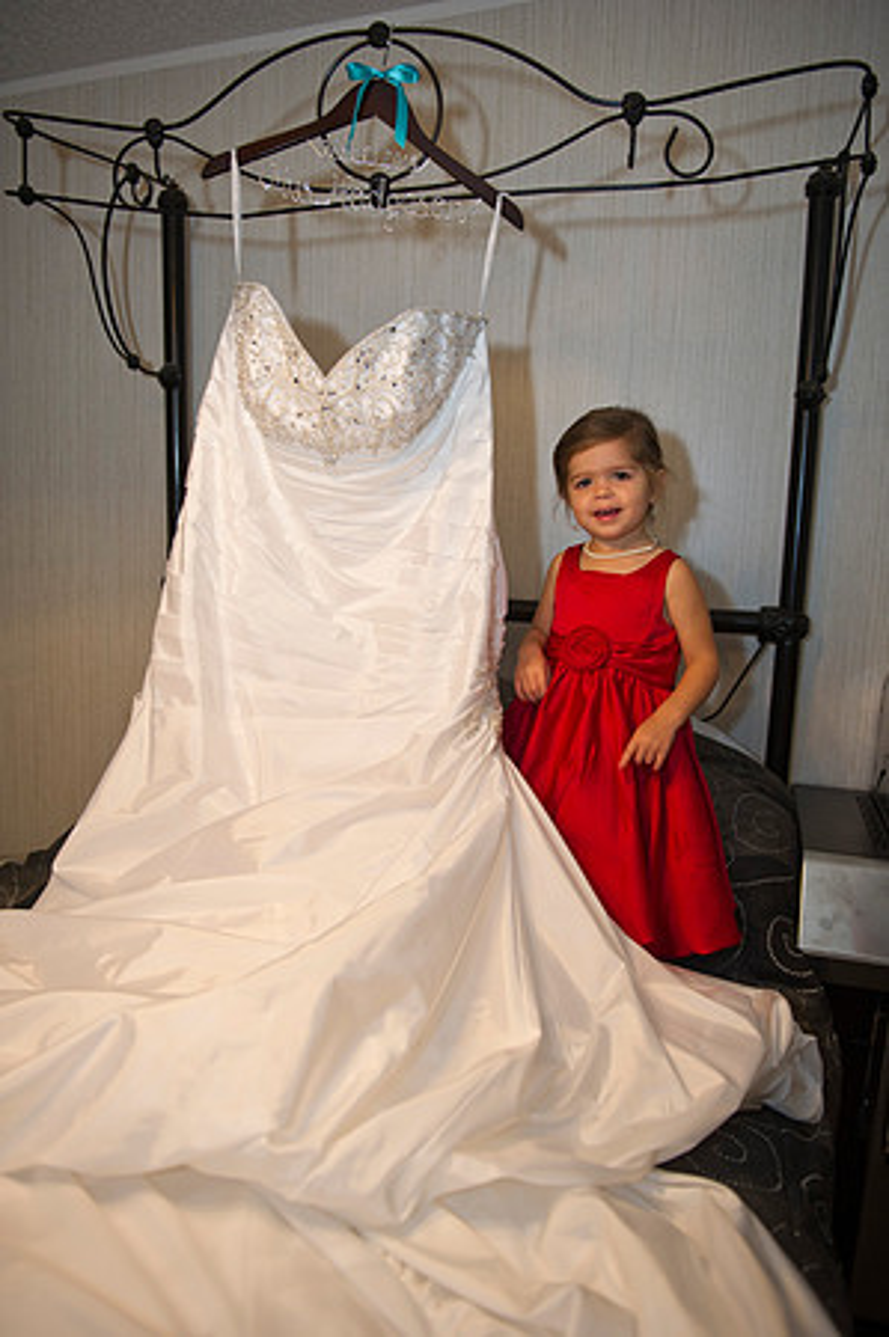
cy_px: 668
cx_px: 444
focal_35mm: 28
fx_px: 1039
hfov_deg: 46.3
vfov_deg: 65.5
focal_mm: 28
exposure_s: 1/100
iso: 640
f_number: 2.8
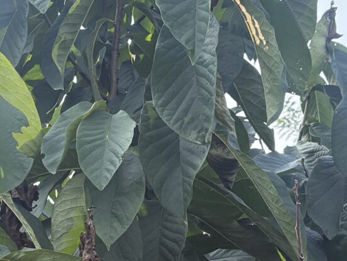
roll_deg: -1.3
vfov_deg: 12.1
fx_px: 1213
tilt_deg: +13.4
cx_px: 191
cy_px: 260
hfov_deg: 16.3
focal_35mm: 121
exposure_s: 1/1196
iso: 64
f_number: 1.6
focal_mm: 5.96
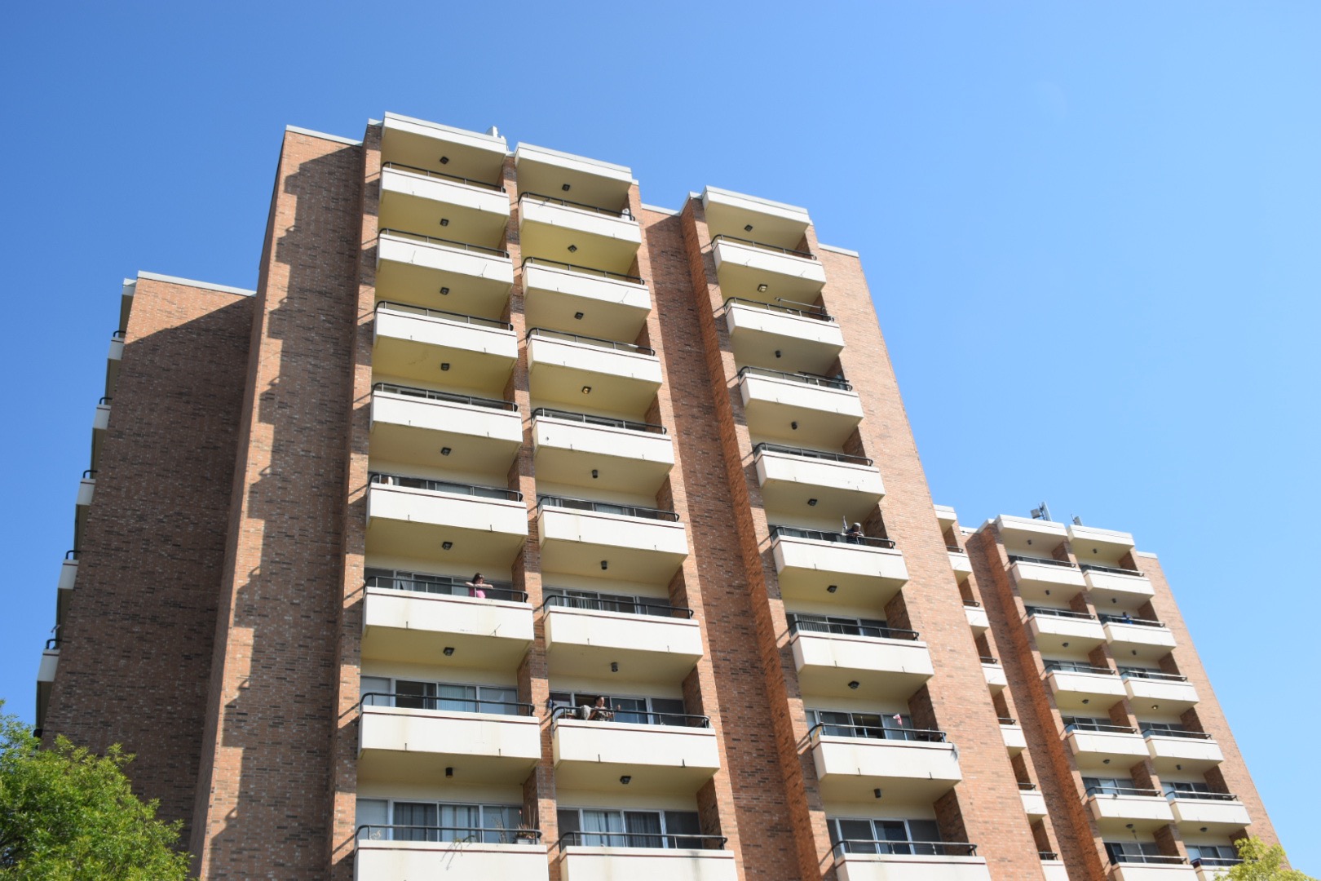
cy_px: 440
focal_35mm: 34
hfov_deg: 55.1
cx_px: 660
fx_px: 1266
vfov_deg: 38.4
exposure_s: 1/400
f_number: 10
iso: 200
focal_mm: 23
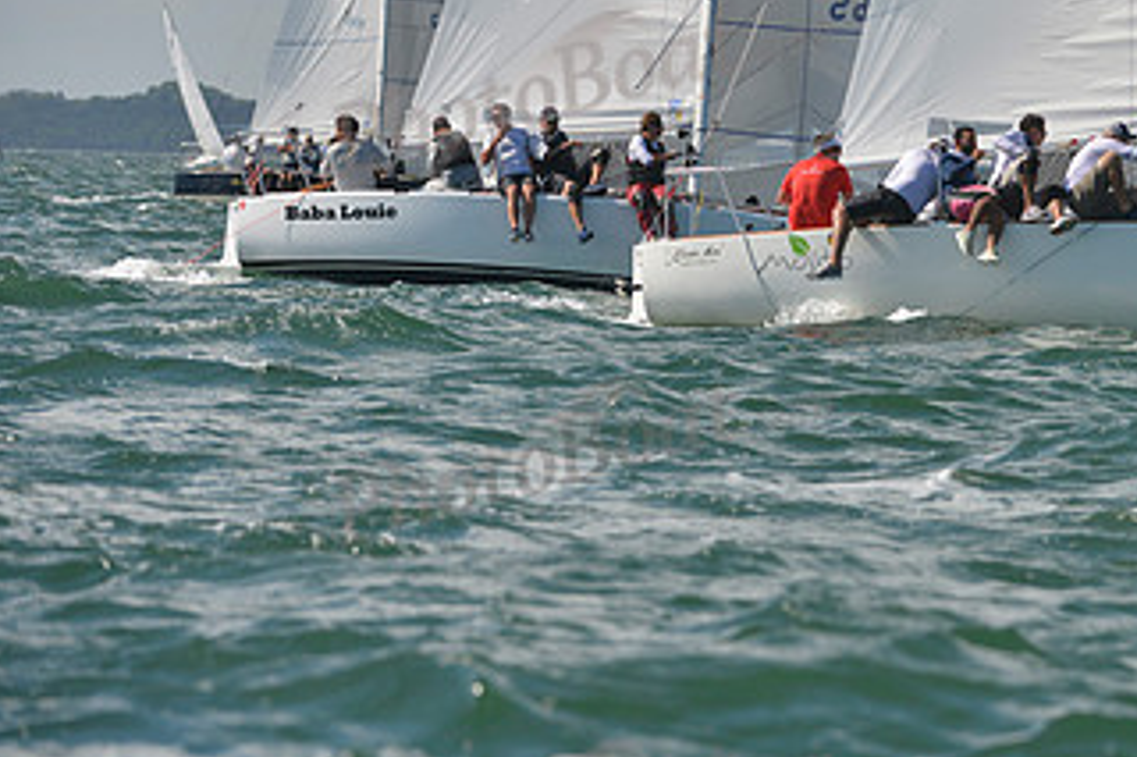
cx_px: 1020
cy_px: 219
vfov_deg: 3.8
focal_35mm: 363
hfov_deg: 5.7
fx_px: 11458
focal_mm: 200
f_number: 6.3
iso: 280
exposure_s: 1/2000
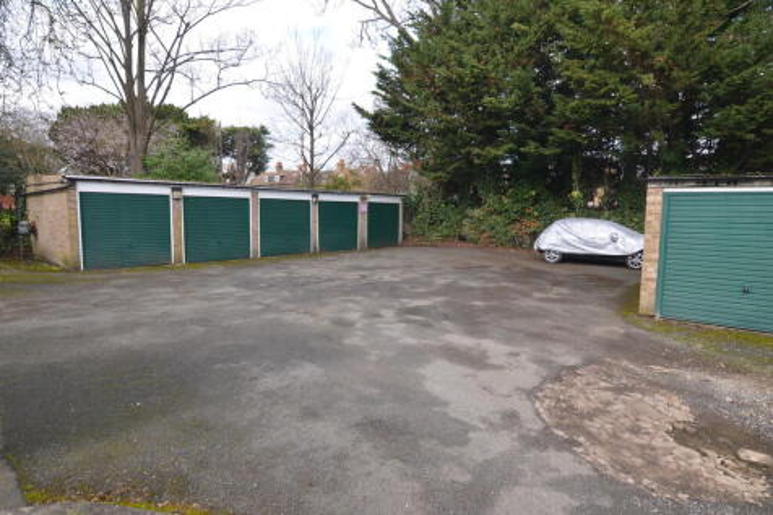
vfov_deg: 63.2
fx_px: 419
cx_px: 386
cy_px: 258
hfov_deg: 85.4
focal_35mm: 20
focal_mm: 13
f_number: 5.6
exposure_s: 1/200
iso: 100
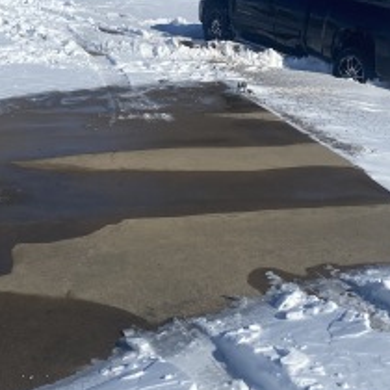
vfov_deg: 24.1
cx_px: 234
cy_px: 58
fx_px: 892
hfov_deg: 24.6
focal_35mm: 70
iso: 32
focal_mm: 4.25
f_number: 1.8
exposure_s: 1/8197
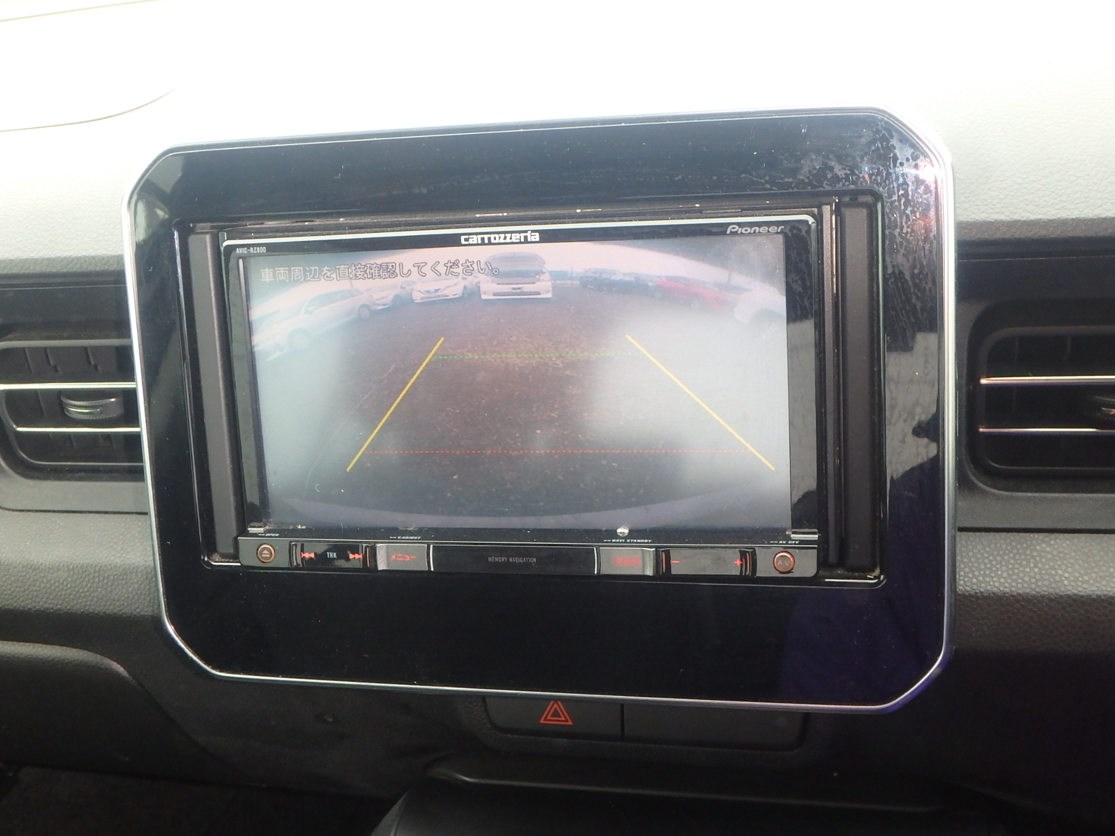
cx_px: 558
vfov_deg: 36.8
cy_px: 418
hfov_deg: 47.9
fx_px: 1256
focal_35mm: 39
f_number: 5.1
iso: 400
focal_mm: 6.9
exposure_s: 1/40
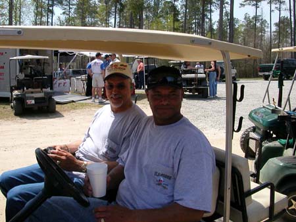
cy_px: 111
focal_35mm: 37
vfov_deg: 38.7
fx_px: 317
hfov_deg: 50.1
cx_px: 148
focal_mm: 5.6
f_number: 4.5
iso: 100
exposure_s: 1/539
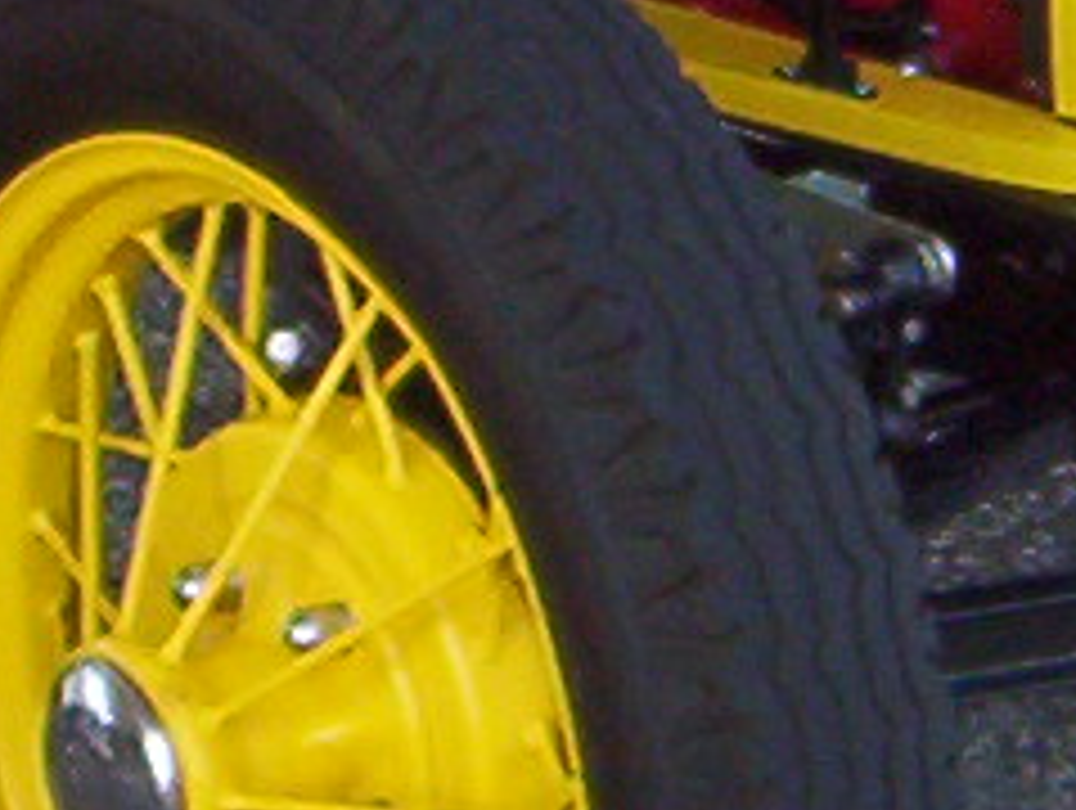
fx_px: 7658
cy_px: -770
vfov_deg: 5.9
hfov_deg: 8.0
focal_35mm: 246
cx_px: 86
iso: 100
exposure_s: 1/295
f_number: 2.76
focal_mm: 5.54
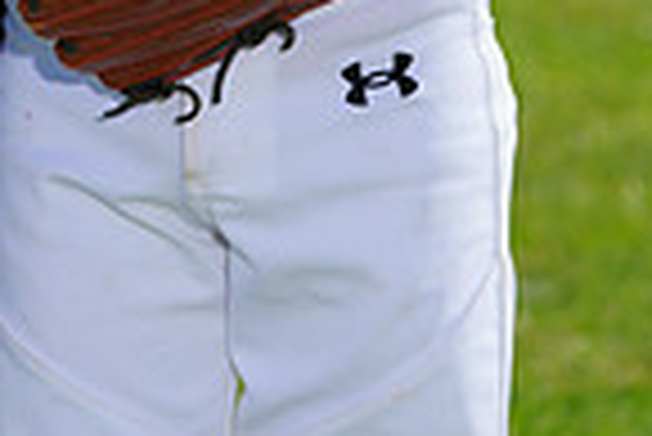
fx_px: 11022
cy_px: -832
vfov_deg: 2.2
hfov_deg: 3.4
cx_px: 2
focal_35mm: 608
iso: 100
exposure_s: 1/250
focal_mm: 152
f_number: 7.1
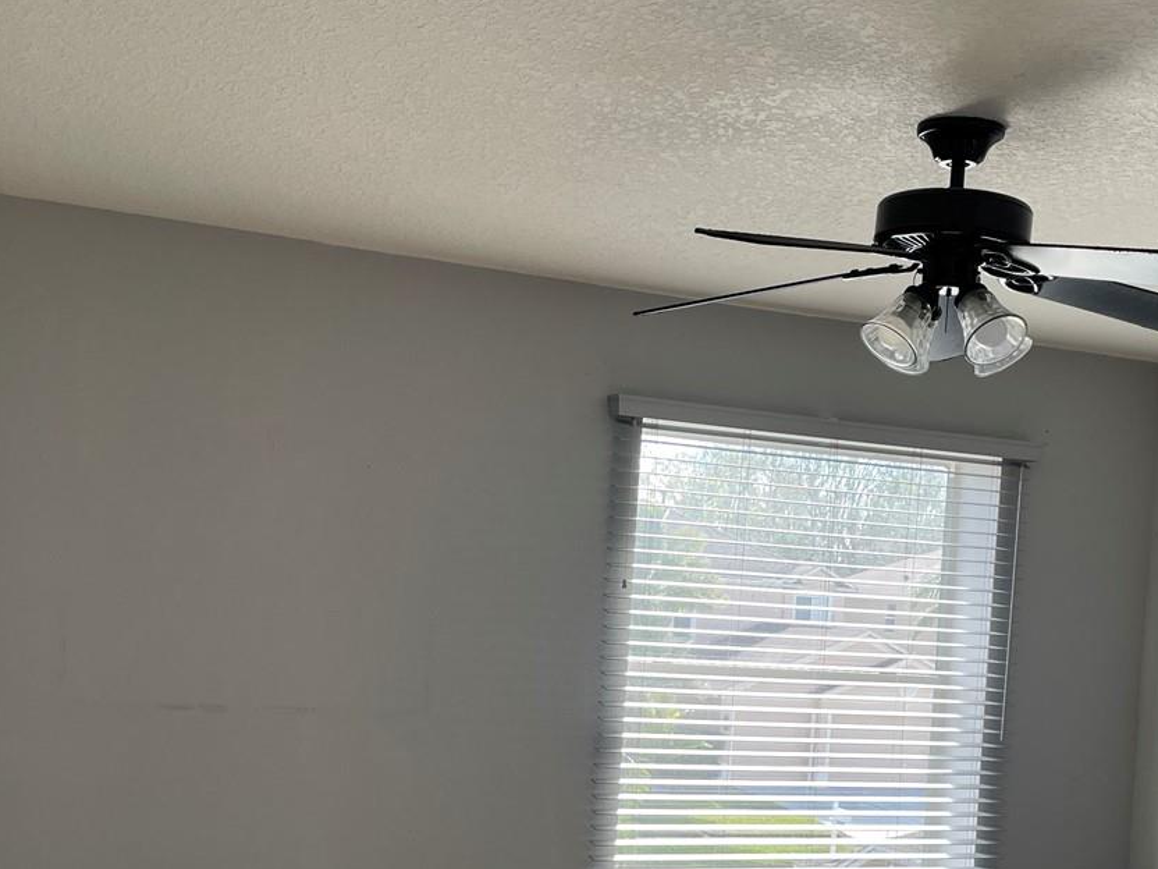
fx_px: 1673
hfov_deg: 38.0
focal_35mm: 50
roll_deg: -3.9
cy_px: 696
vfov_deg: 28.5
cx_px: 707
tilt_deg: -1.2
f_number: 1.6
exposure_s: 1/171
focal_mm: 4.2
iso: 32
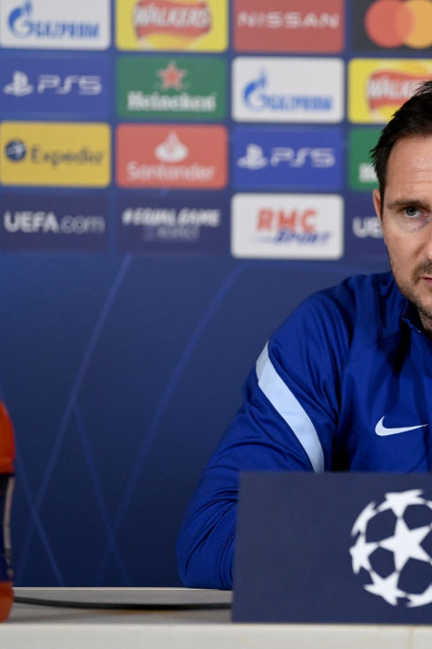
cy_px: 325
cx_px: 470
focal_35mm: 271
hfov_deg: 5.1
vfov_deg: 7.6
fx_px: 4880
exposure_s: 1/500
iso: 3200
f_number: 2.8
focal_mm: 180
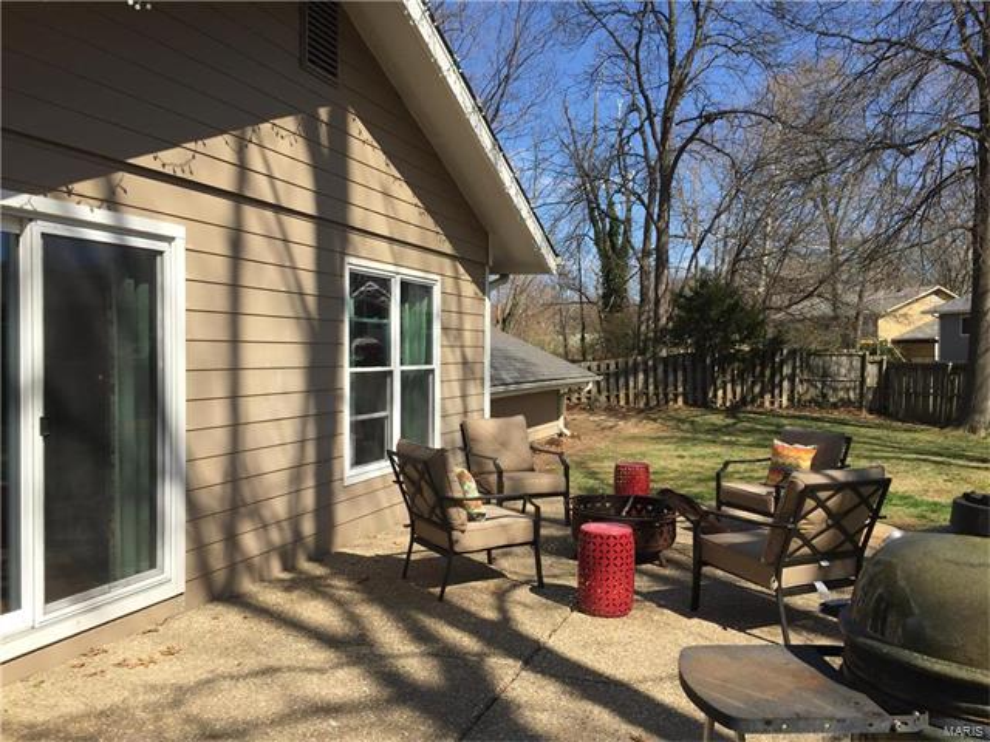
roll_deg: +0.0
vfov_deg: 48.2
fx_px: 829
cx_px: 495
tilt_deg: -2.2
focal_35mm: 29
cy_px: 371
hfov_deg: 61.7
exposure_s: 1/1582
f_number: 2.2
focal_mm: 4.15
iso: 32
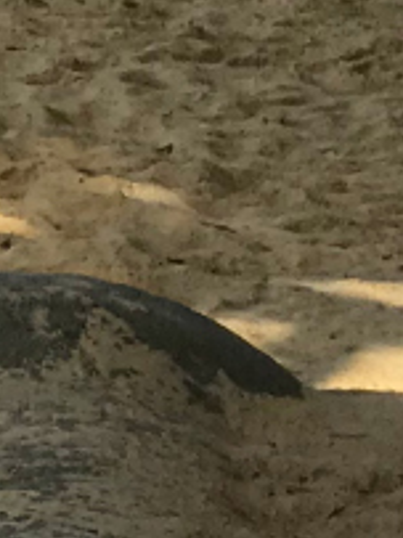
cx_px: -1095
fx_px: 6993
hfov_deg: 3.2
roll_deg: -0.7
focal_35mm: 450
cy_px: -1272
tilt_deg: +1.9
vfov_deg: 4.2
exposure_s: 1/736
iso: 20
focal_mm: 6.6
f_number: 2.8
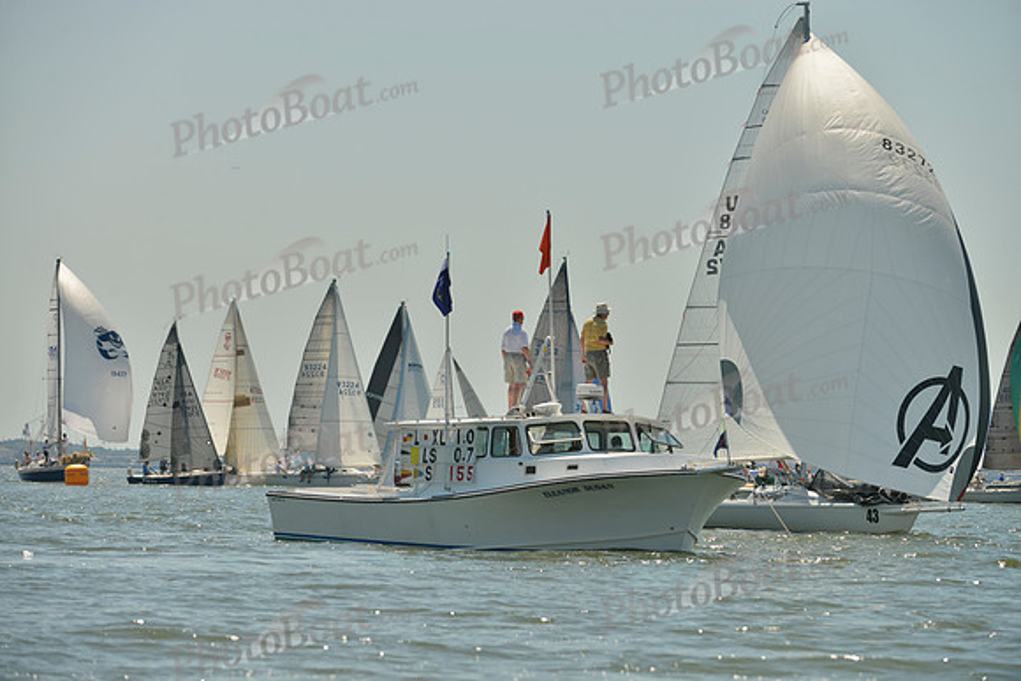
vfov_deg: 6.9
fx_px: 5673
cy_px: 340
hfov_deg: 10.3
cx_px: 510
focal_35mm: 200
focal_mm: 200
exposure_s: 1/1600
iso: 200
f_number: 6.3
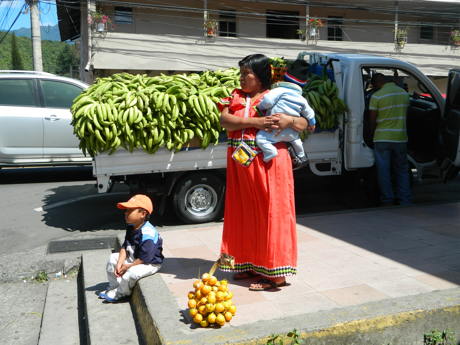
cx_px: 230
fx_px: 545
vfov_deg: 35.1
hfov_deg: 45.8
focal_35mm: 41
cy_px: 172
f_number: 3.5
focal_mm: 7.3
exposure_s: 1/640
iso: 80
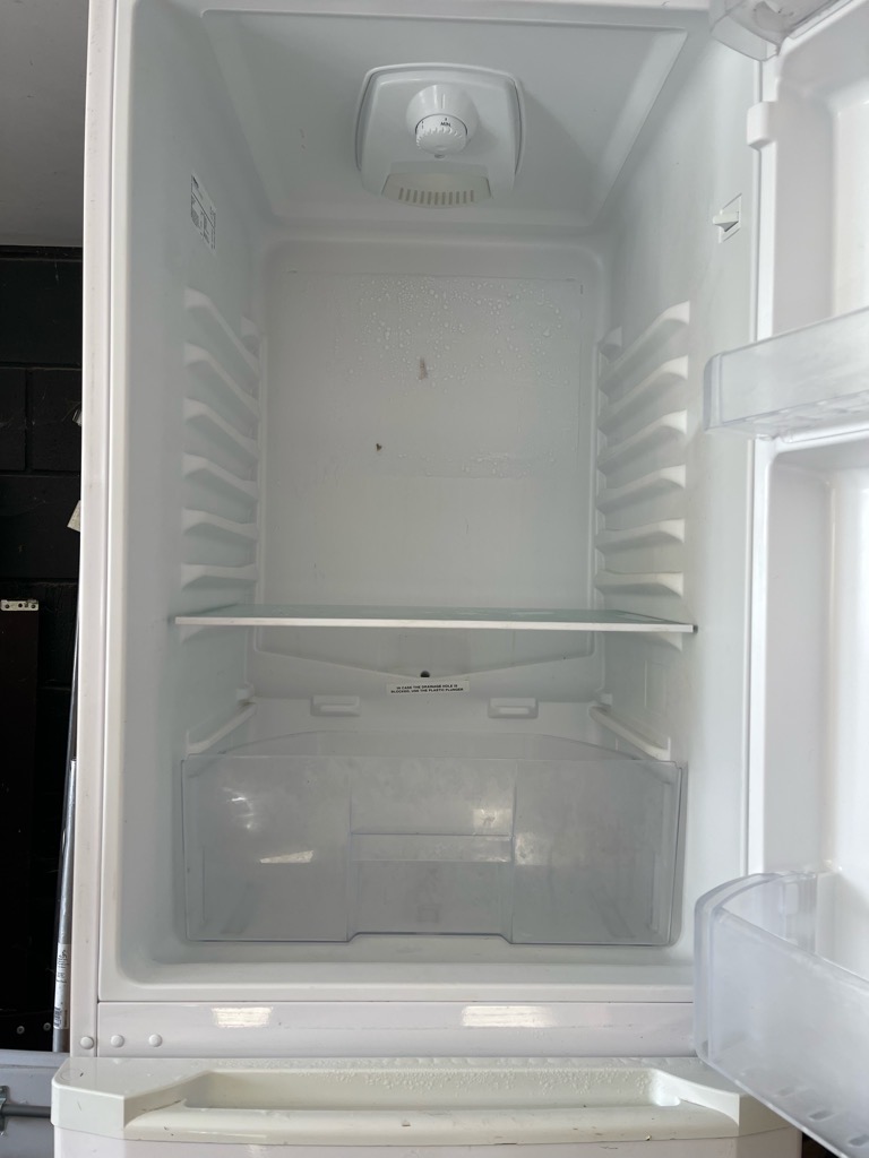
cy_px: 579
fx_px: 837
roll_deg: -1.2
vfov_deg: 69.4
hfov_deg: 54.9
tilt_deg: -0.3
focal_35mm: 25
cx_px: 434
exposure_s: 1/121
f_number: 1.6
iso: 50
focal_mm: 5.1
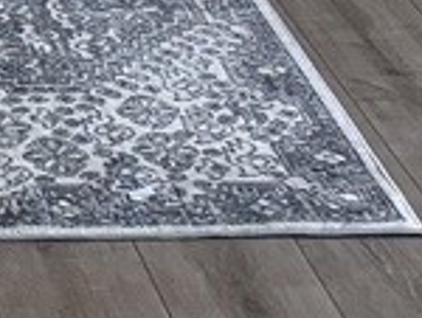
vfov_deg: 7.2
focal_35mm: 177
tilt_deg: -8.6
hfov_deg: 10.3
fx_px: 2161
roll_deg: +0.3
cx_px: -428
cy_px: -715
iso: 50
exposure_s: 1/120
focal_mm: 4.25
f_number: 1.8
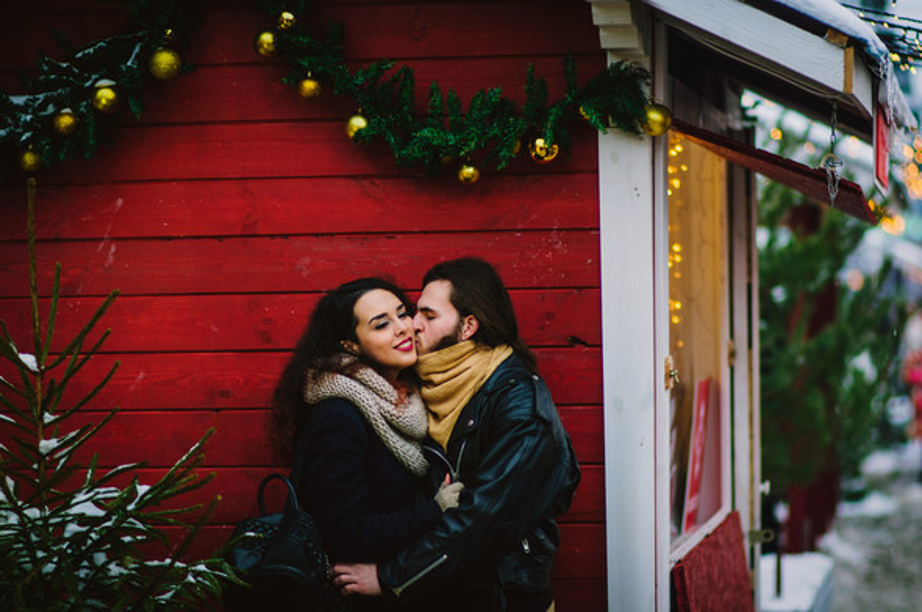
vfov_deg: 10.7
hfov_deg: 16.1
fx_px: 3262
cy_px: 306
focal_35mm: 128
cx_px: 461
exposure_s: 1/320
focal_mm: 85
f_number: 1.4
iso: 200
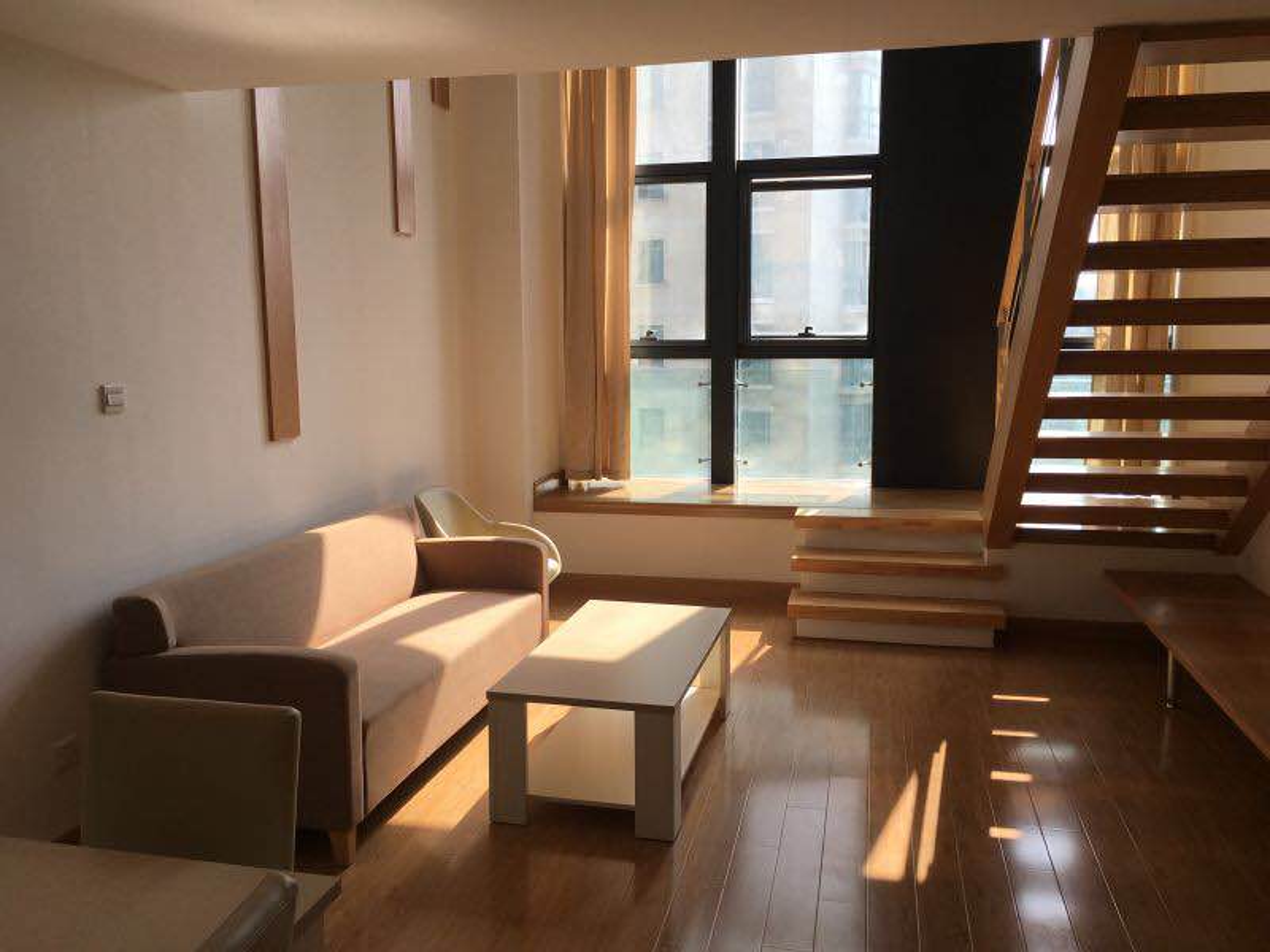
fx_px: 1064
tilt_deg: -8.9
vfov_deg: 48.2
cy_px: 476
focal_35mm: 29
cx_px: 635
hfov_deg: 61.7
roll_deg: +0.3
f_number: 2.2
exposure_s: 1/322
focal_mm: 4.15
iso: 25
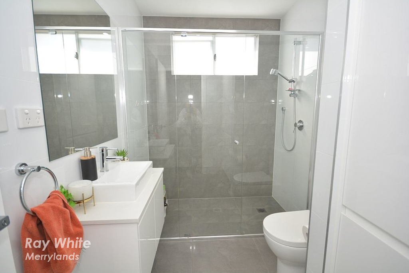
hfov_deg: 100.3
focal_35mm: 15
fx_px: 171
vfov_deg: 77.5
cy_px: 136
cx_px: 204
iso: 220
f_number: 4
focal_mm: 10
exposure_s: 1/60
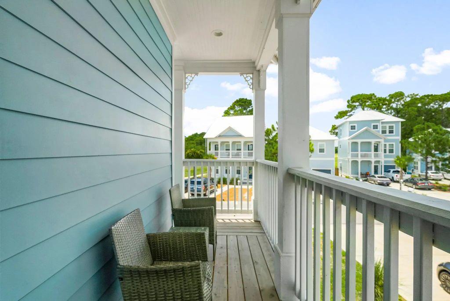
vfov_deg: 73.8
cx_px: 225
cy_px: 150
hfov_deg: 96.7
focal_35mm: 16
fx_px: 200
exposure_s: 1/200
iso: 400
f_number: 9
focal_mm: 16
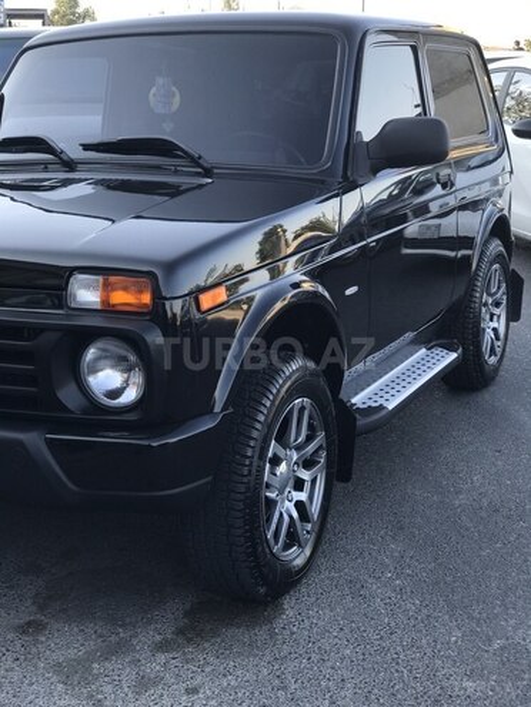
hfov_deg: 25.7
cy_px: 354
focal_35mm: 57
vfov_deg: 33.8
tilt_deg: -13.2
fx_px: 1166
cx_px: 266
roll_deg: +0.4
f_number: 2.8
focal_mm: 6.6
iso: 20
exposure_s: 1/112
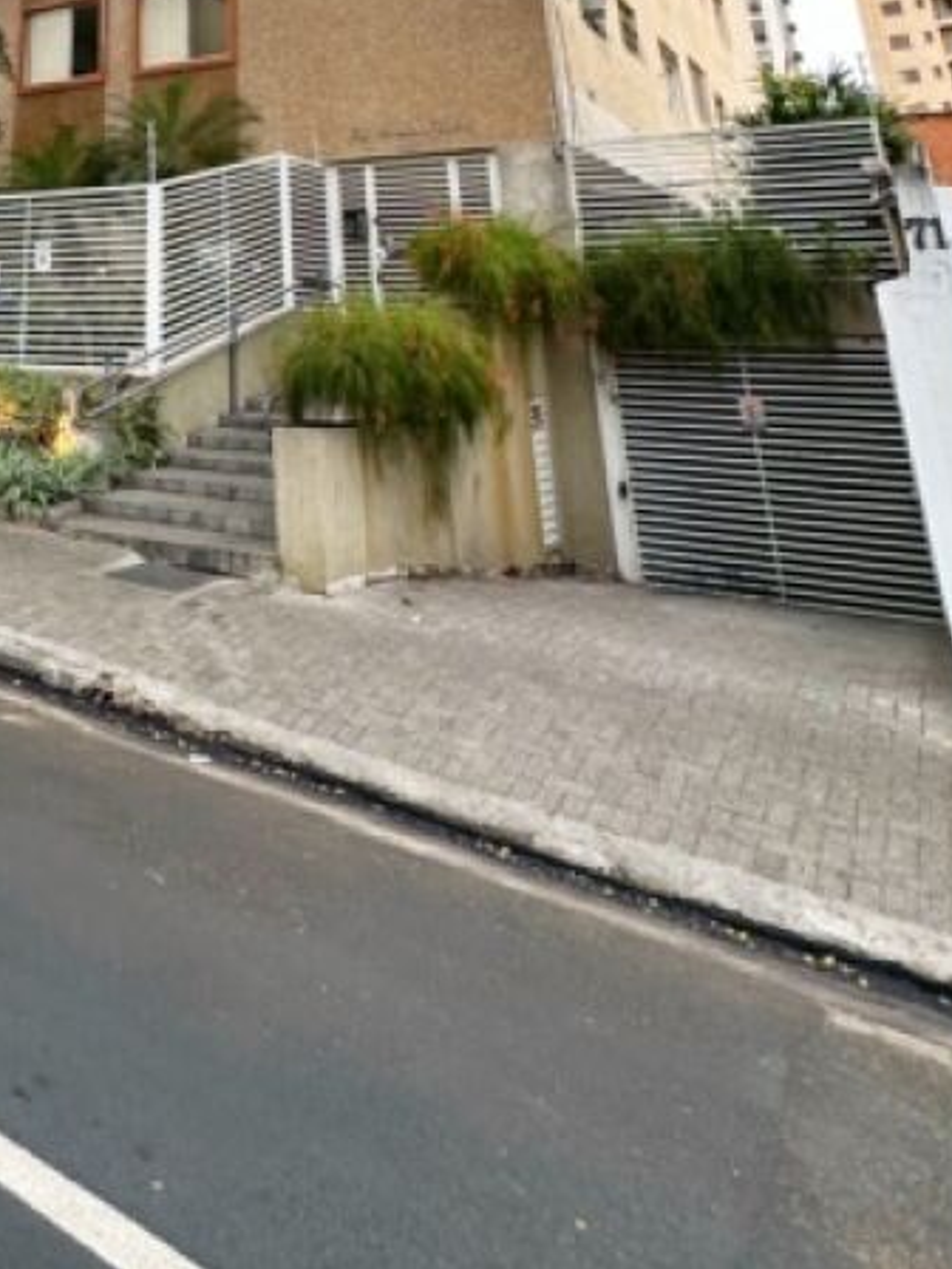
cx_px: 99
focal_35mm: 30
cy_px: -85
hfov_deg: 42.9
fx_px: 1100
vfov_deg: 46.5
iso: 160
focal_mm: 2.22
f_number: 2.2
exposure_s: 1/99
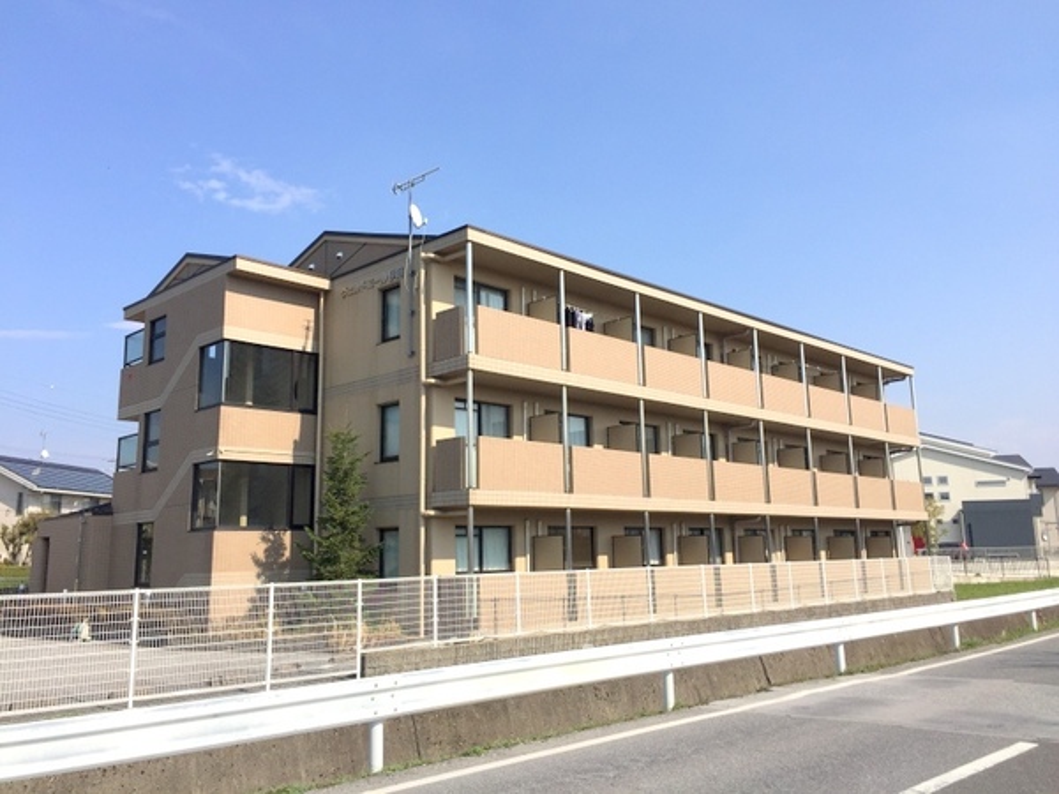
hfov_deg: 61.7
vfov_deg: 48.2
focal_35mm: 29
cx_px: 530
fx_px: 887
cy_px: 397
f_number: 2.2
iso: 32
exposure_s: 1/2475
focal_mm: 4.15
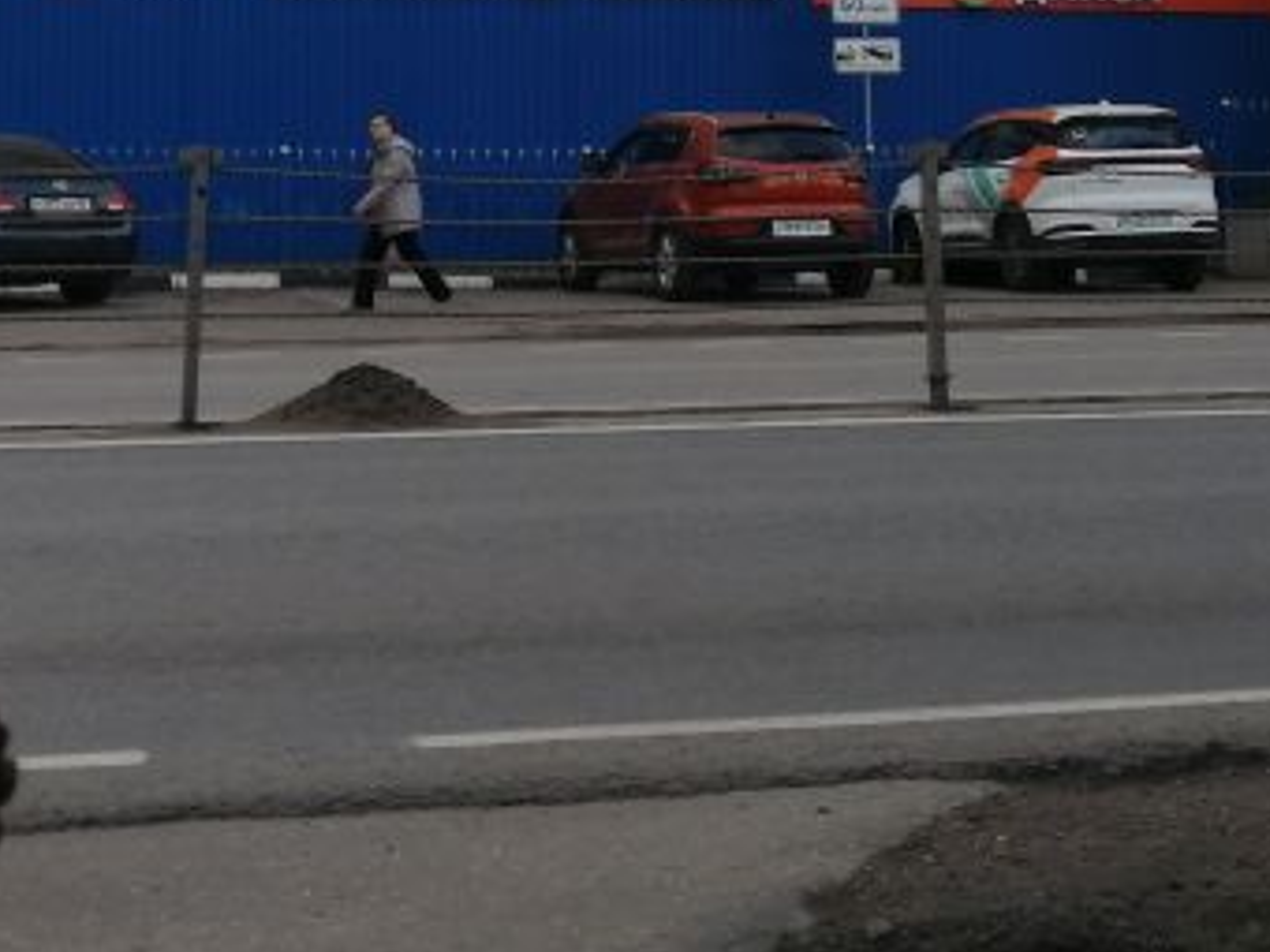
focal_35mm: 87
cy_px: 75
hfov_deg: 22.4
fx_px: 3192
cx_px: 818
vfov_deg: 16.7
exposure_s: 1/223
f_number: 1.8
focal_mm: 3.62
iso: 50
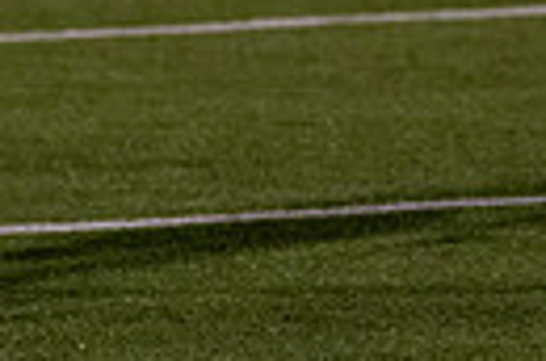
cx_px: -238
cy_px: -539
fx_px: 12437
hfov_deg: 2.5
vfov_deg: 1.7
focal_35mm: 822
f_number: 2.8
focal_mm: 127
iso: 4000
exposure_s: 1/1000
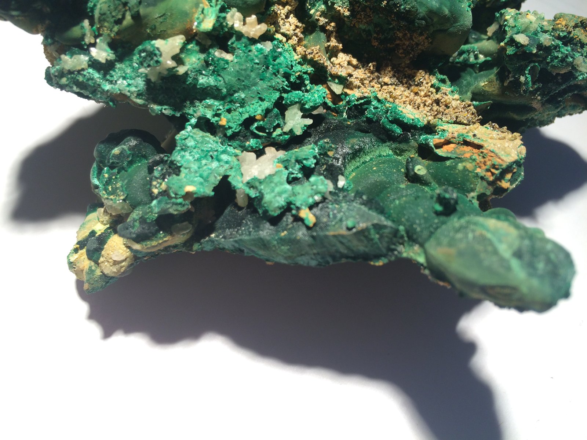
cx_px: 294
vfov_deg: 48.2
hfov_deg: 61.7
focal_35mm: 29
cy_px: 220
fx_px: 492
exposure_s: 1/60
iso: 32
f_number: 2.2
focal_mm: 4.15
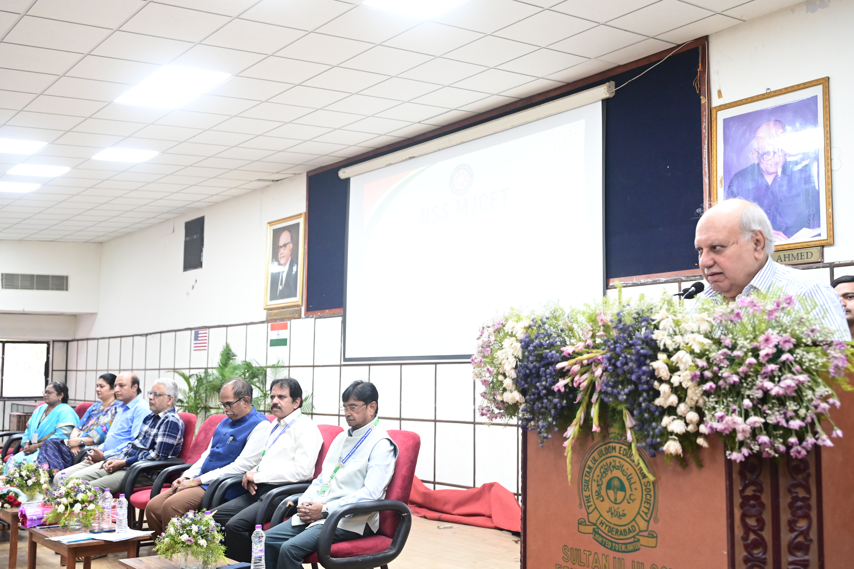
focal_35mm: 36
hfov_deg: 53.2
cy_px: 284
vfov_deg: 36.8
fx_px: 853
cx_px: 427
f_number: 4.5
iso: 5000
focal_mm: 36
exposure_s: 1/125
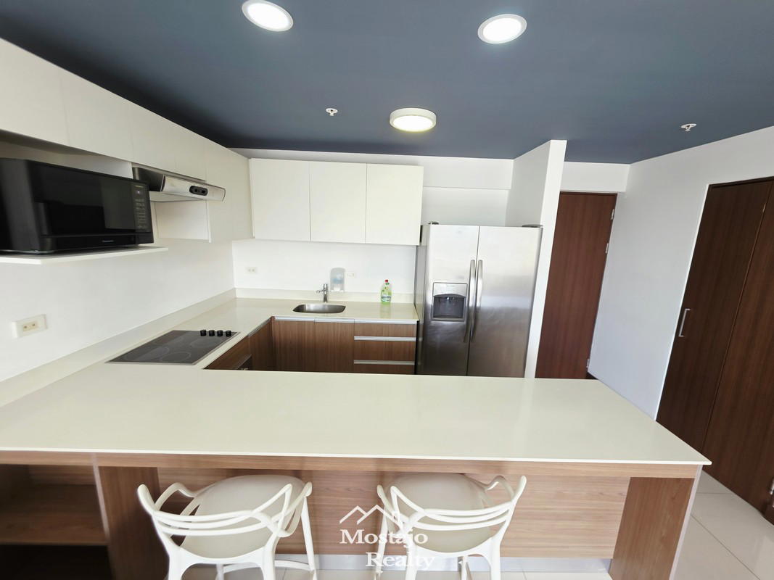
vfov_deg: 89.9
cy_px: 290
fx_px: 291
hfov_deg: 106.2
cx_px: 387
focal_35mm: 13
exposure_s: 1/60
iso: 32
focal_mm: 2.2
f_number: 1.9
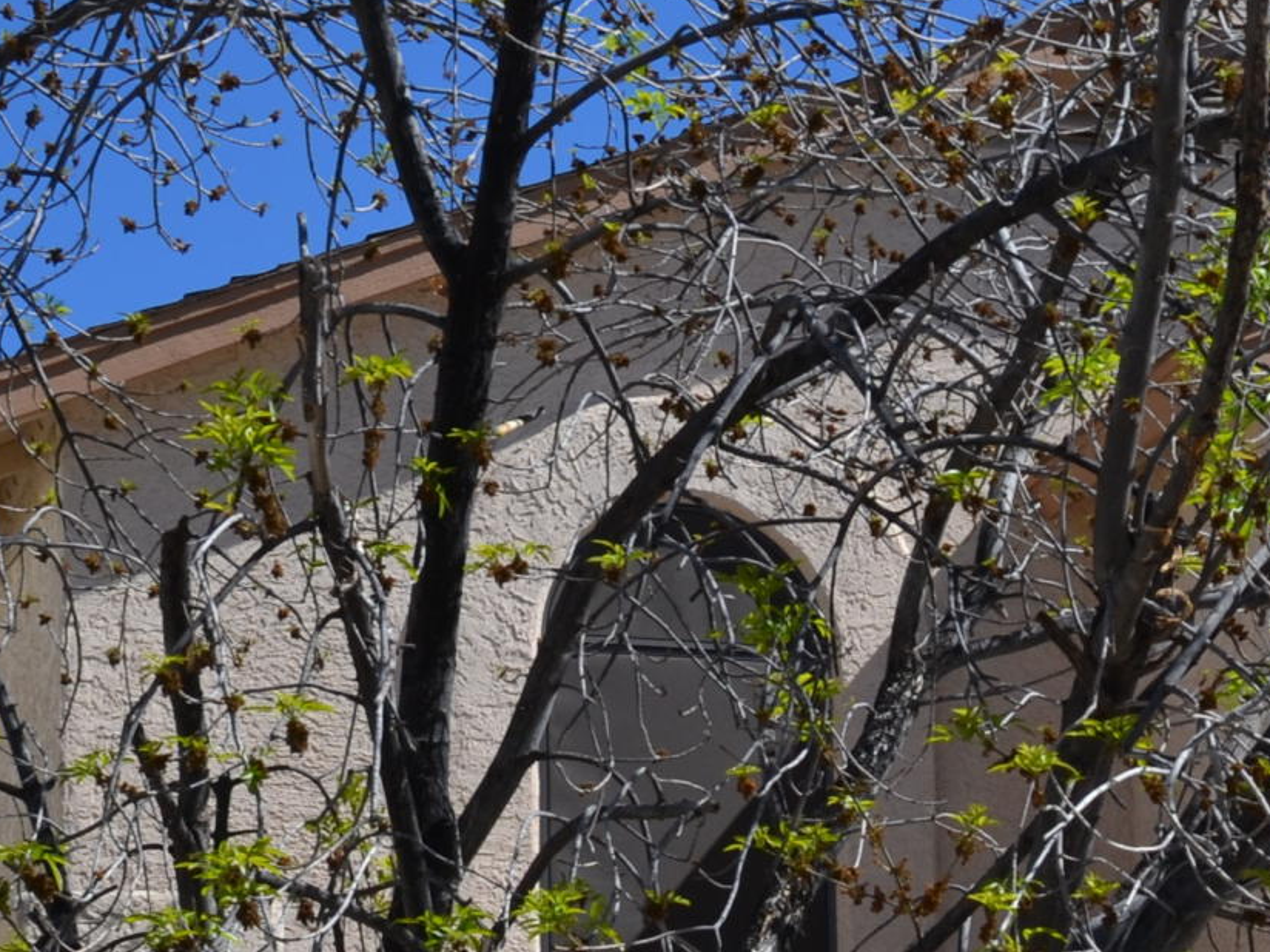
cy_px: 1235
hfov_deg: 15.4
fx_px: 4623
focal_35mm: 126
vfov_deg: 11.5
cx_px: 1213
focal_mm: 24
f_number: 8
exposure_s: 1/250
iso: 100
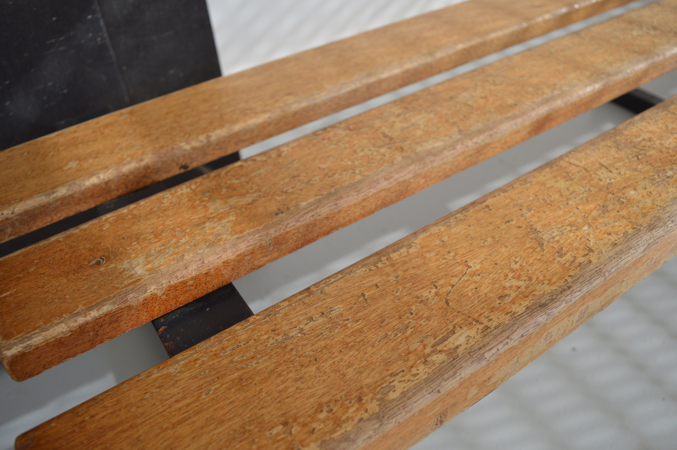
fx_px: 564
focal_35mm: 30
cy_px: 225
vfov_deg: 43.5
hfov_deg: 62.0
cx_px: 338
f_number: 4.5
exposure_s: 1/80
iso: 400
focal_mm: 20
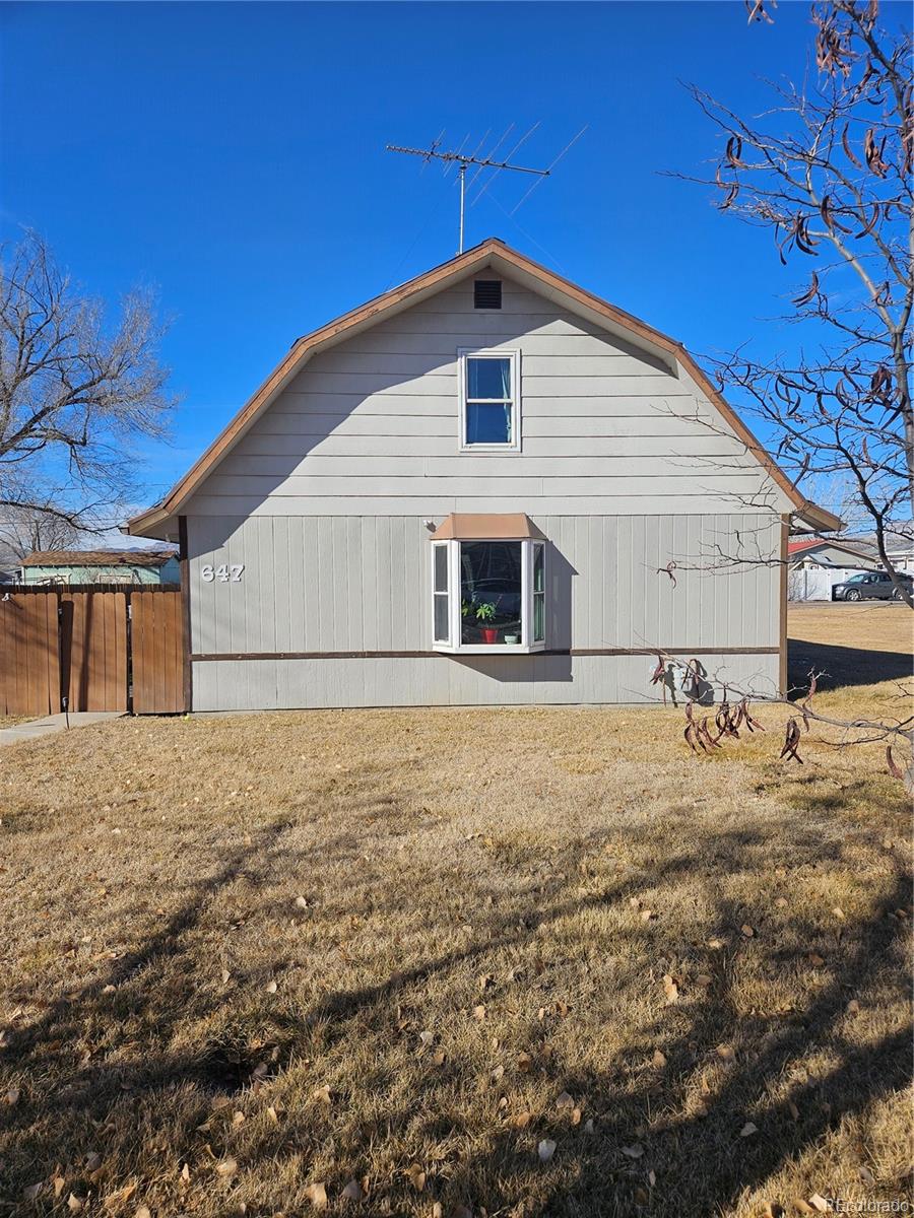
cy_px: 609
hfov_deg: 58.9
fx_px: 810
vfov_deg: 73.9
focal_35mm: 23
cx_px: 457
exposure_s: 1/2510
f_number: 1.8
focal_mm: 5.4
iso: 25
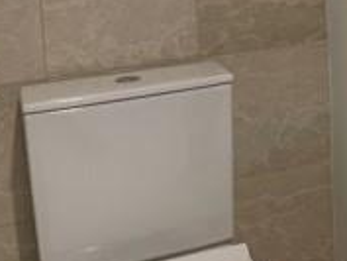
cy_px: -86
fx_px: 943
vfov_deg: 15.0
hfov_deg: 17.5
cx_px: 600
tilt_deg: -7.2
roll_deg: +0.1
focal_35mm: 94
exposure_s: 1/60
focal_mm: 4.2
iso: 80
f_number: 1.6
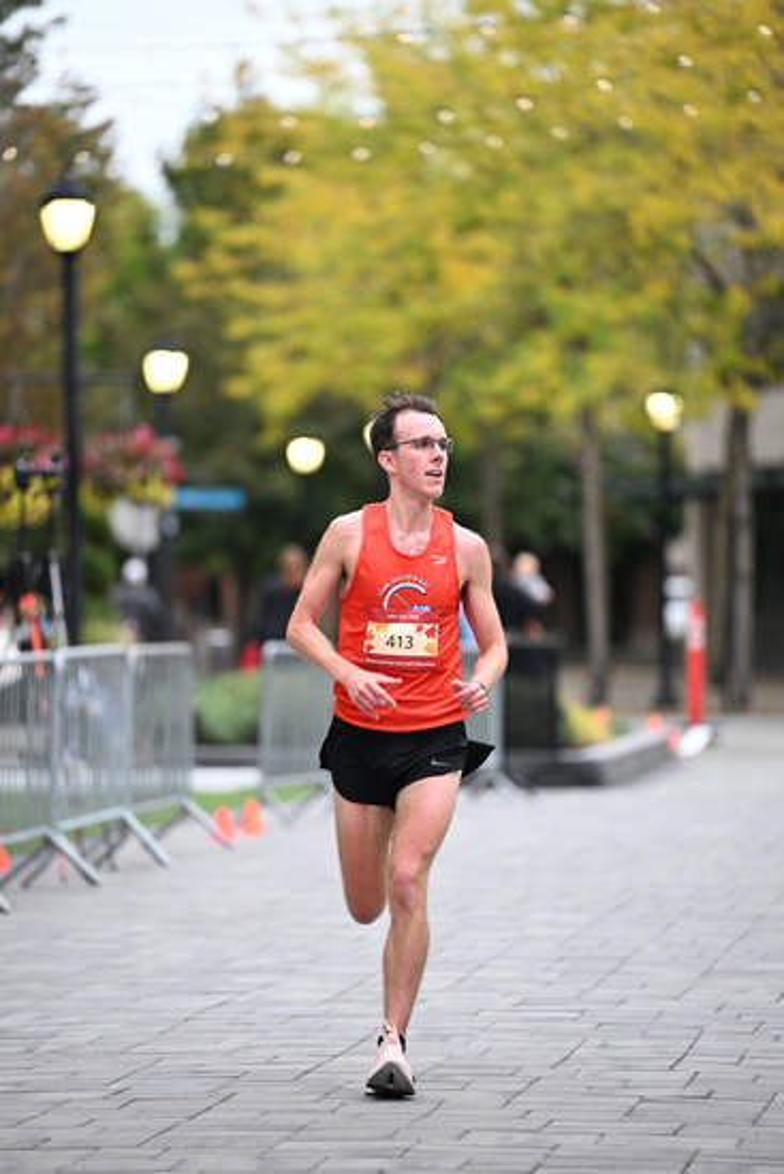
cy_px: 587
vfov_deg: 10.5
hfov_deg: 7.0
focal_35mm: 195
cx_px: 392
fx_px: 6365
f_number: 2.8
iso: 1600
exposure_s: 1/800
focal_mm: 195
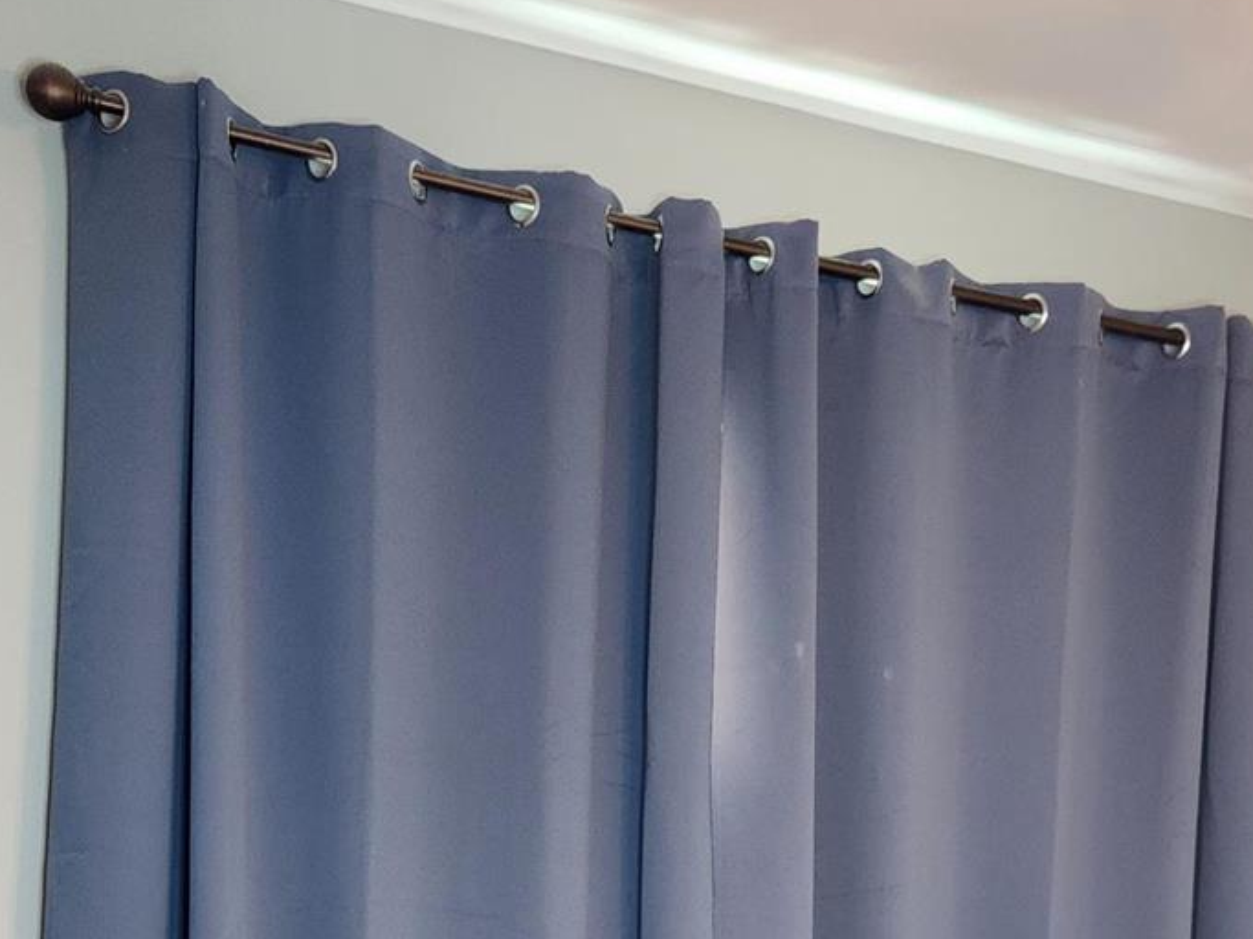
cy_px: 1322
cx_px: 1073
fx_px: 2497
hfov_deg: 27.4
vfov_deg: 19.2
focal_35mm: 69
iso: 250
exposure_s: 1/120
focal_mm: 5.4
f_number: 1.8
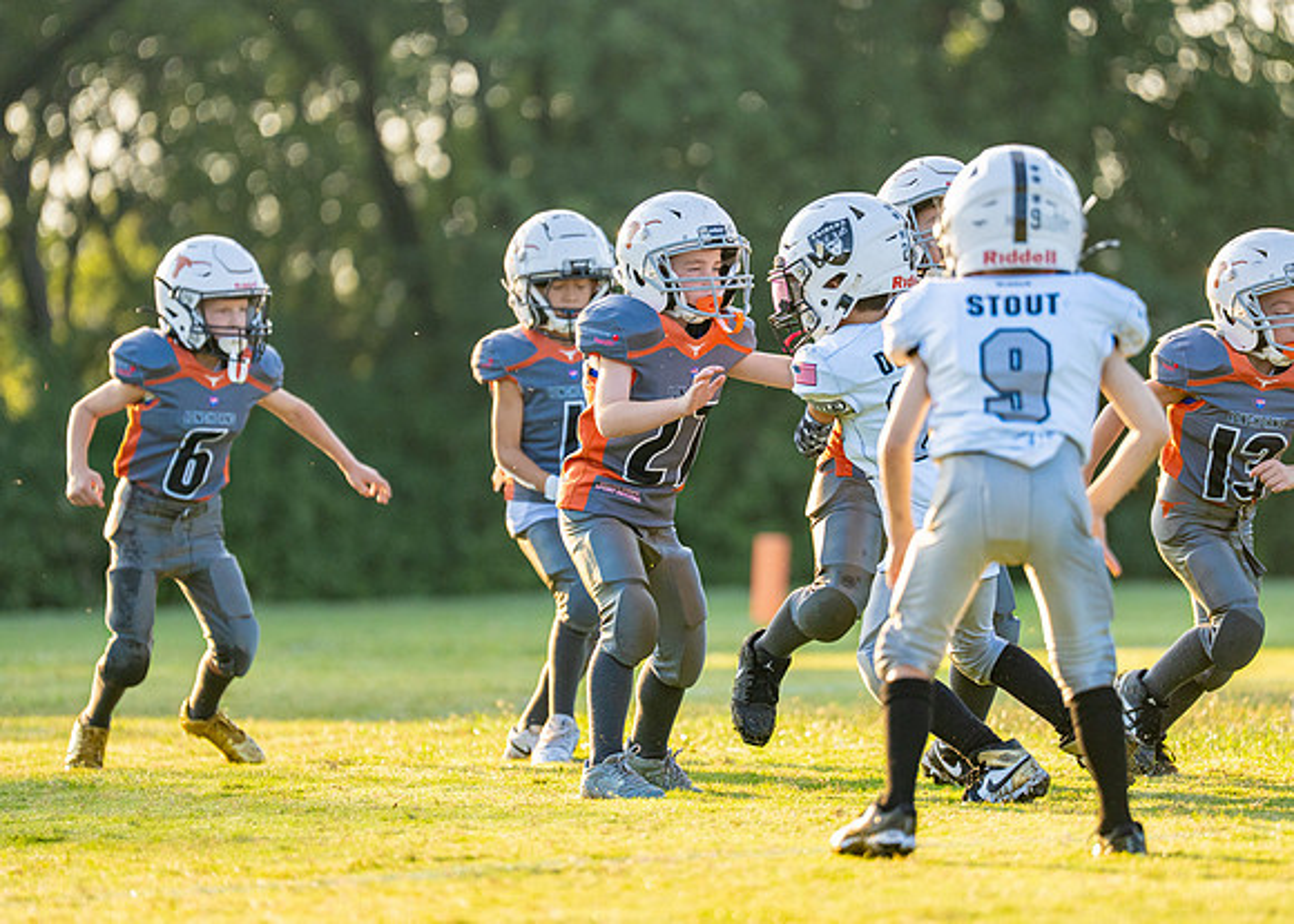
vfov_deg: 5.6
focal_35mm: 258
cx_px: 689
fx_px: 9464
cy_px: 430
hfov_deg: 7.8
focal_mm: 200
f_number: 2.8
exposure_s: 1/2500
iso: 500
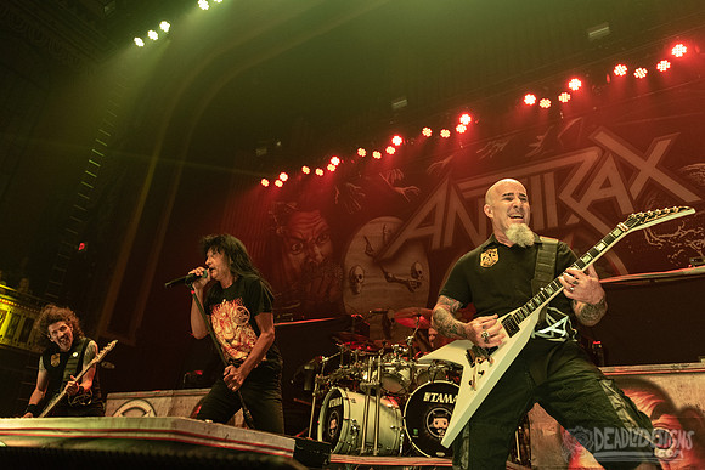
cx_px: 331
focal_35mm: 27
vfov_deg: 47.0
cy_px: 201
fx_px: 539
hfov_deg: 66.3
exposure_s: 1/640
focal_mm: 24
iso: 2500
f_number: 3.2
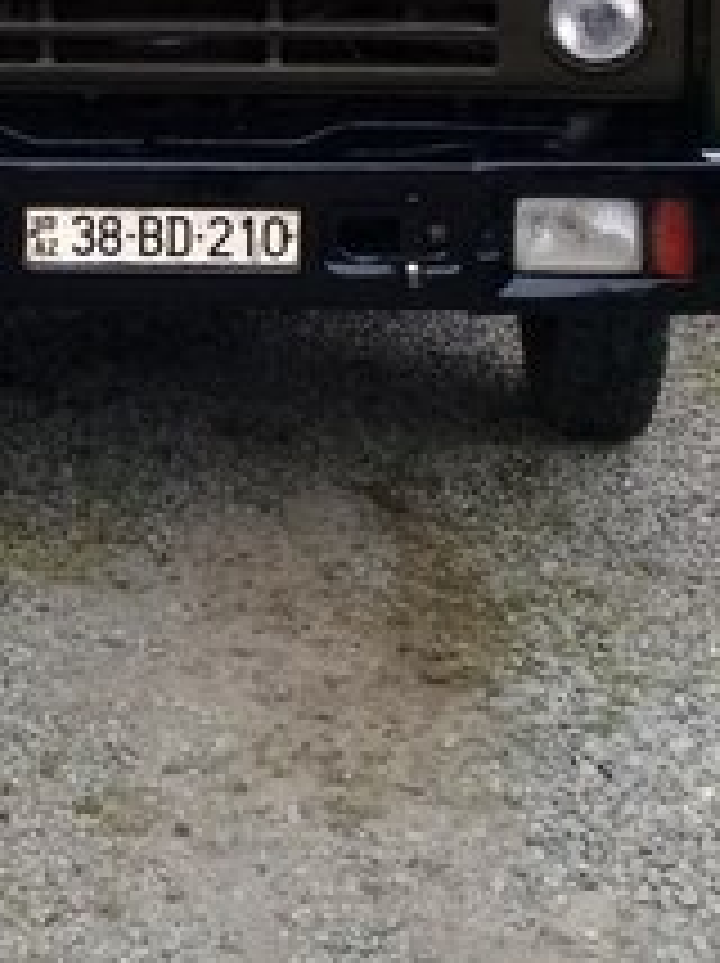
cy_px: -122
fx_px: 2001
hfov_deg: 20.3
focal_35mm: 72
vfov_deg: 25.0
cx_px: 189
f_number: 2.2
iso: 64
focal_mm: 3.3
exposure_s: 1/33
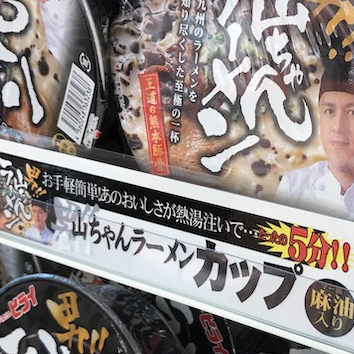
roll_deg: -0.4
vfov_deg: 24.7
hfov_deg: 24.3
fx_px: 810
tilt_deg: -18.8
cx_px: 283
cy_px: 188
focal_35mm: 70
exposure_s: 1/40
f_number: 1.8
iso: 25
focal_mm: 3.99
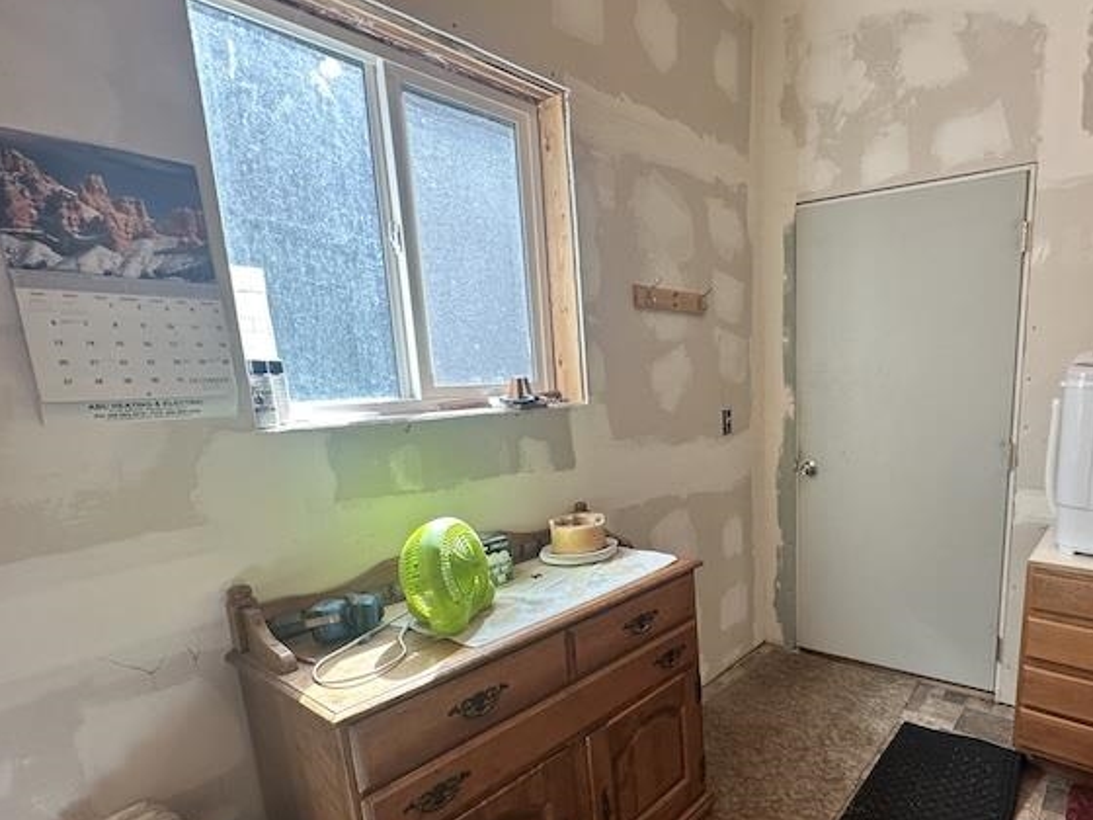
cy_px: 490
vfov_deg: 65.4
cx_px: 734
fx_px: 631
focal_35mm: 20
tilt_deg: -11.1
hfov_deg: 78.9
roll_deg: +0.4
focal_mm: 2.22
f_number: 2.2
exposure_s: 1/120
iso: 160
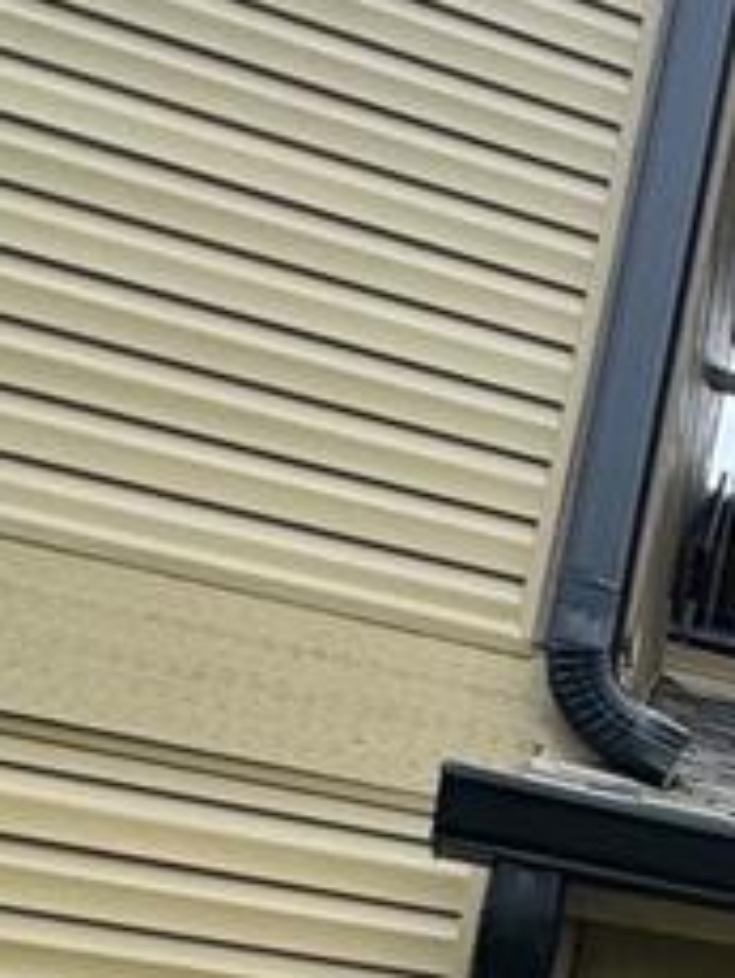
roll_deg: -3.0
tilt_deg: +13.1
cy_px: 1114
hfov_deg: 14.2
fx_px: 2063
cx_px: 1729
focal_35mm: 73
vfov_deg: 24.6
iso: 40
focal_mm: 2.22
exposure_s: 1/646
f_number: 2.2
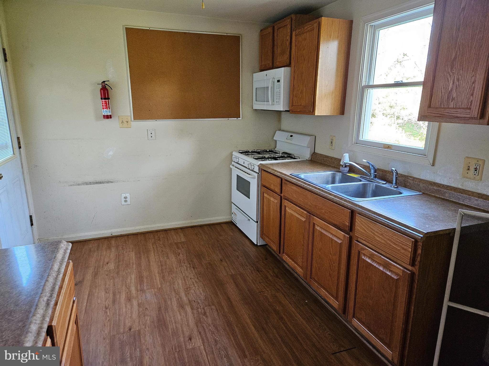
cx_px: 244
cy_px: 183
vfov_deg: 58.9
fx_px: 325
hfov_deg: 73.9
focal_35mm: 23
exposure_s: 1/120
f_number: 1.8
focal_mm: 5.4
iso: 800
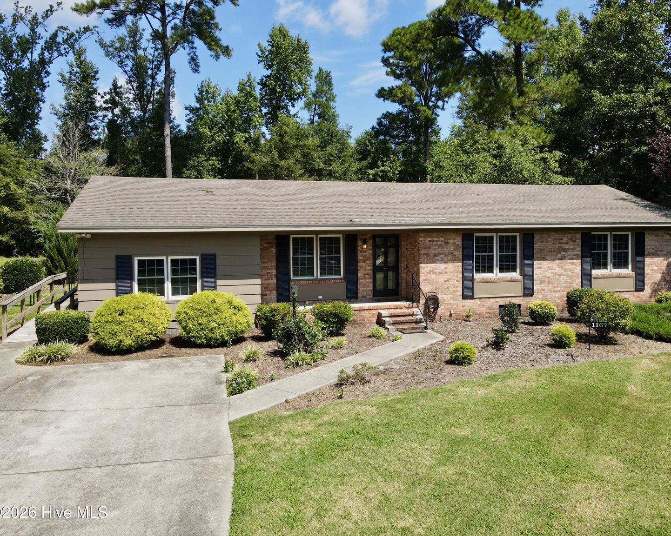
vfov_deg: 54.9
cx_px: 361
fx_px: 516
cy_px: 259
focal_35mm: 26
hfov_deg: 65.9
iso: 100
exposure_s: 1/640
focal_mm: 4.5
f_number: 2.8
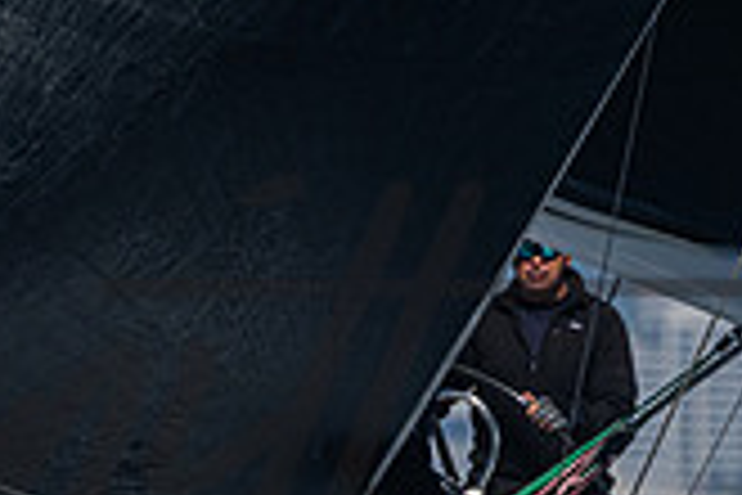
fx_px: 35799
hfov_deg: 1.2
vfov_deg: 0.8
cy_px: 264
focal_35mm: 1737
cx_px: -223
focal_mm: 400
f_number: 6.3
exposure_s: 1/8000
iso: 400
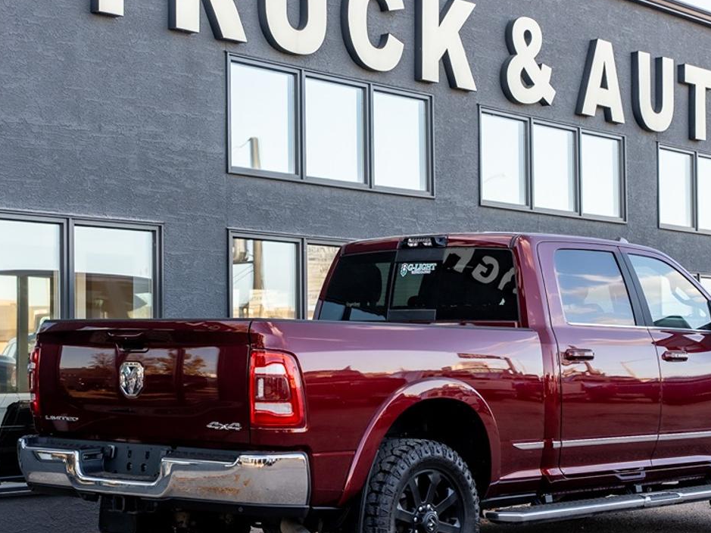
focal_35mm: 77
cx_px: 430
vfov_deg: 19.1
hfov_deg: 25.3
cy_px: 318
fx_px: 1581
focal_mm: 42.1
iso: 160
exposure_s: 1/250
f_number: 4
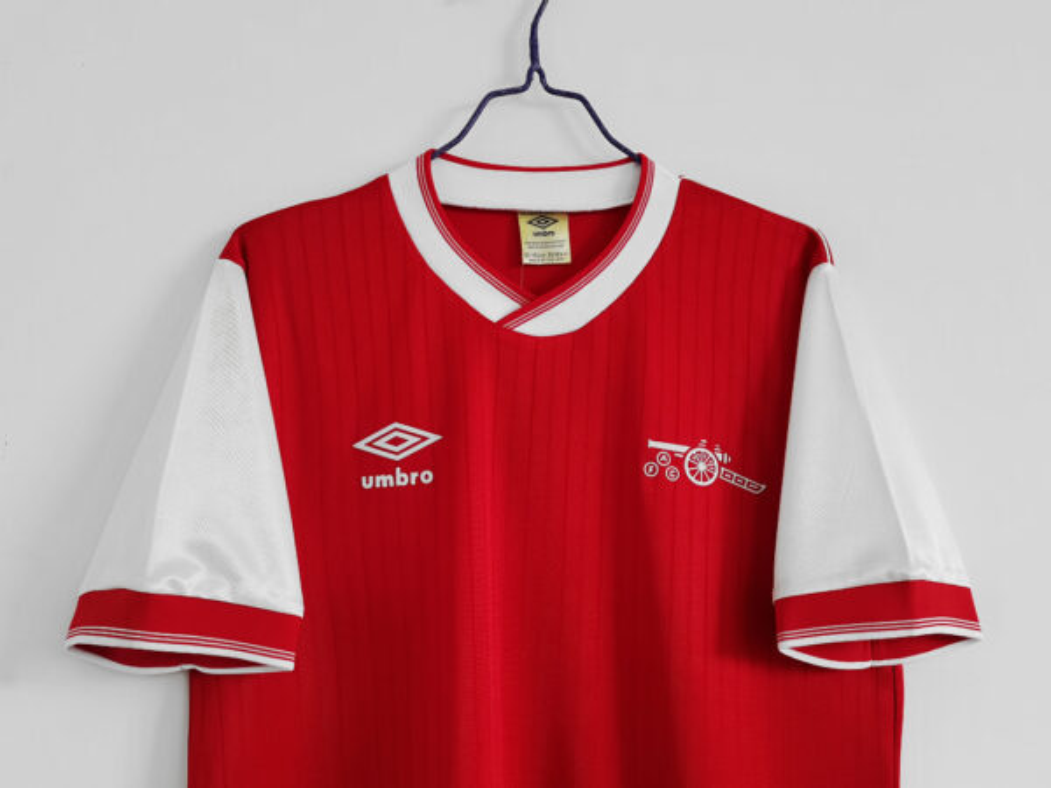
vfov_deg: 44.2
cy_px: 394
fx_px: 972
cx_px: 526
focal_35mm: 32
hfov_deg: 56.8
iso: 250
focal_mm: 5.58
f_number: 1.8
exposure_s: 1/50
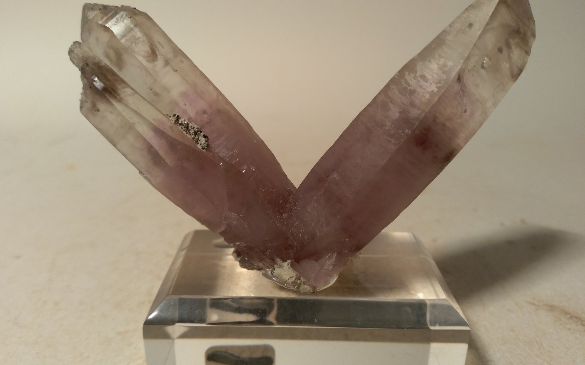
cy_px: 179
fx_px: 446
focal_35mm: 28
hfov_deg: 66.5
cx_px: 289
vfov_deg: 44.5
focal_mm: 3.54
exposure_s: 1/33.3
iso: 173
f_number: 2
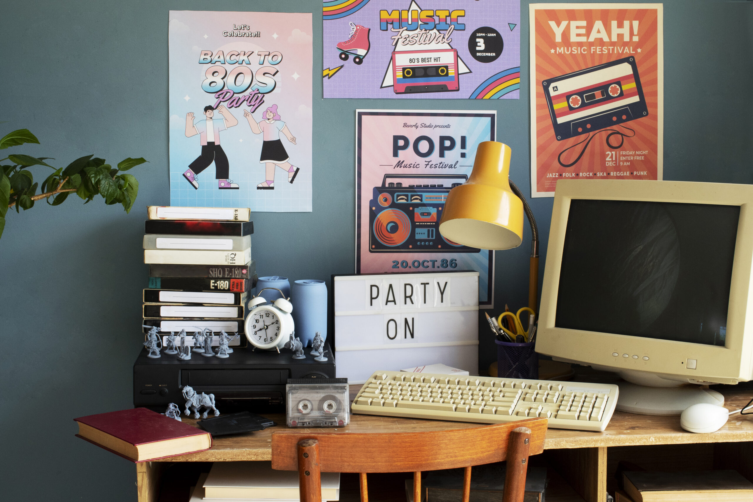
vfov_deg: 25.5
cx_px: 376
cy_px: 251
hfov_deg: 37.5
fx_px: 1109
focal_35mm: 53
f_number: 11
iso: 640
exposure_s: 1/60
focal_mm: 35
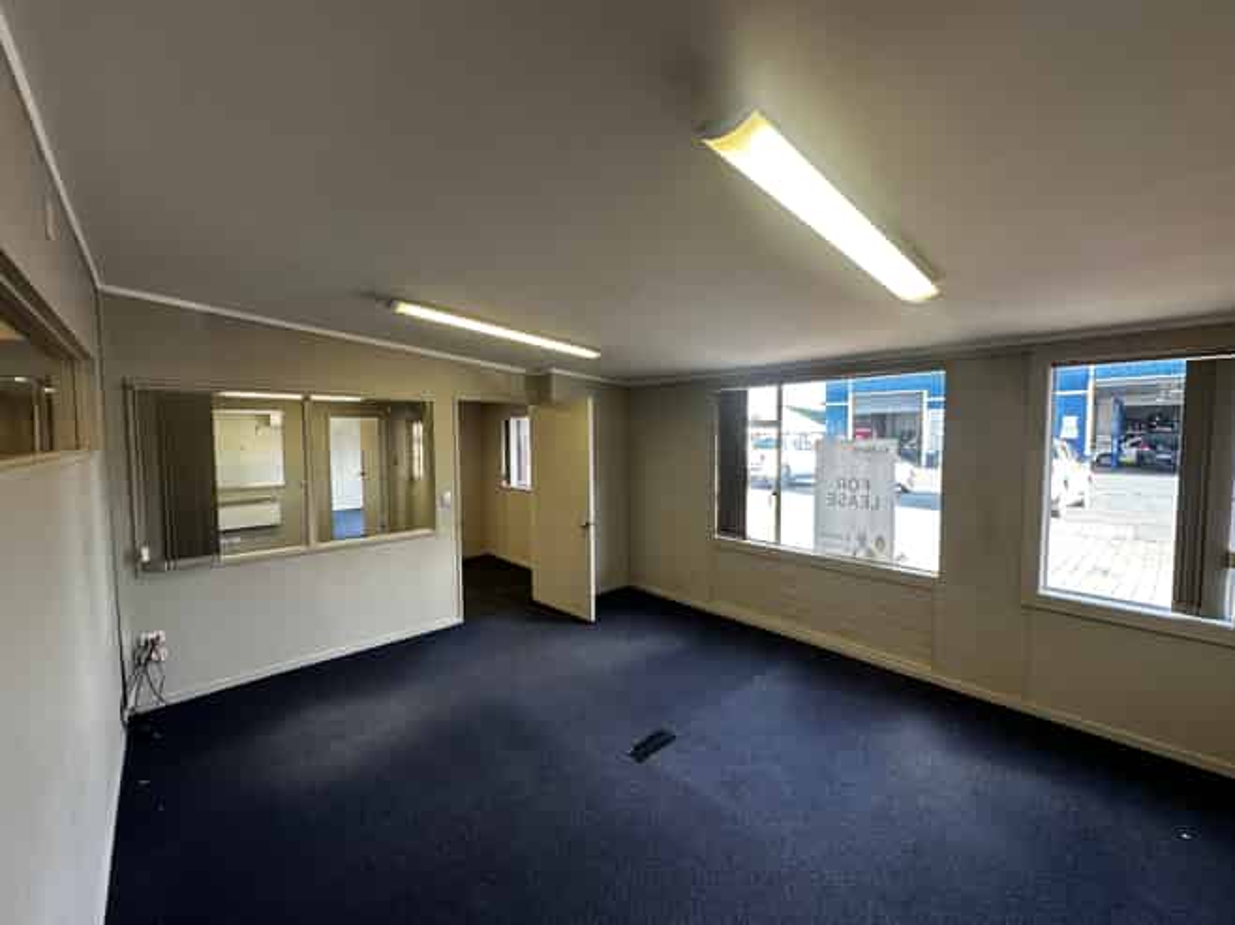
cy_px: 462
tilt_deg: -3.7
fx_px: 499
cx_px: 618
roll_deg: +0.6
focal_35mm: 14
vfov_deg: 85.6
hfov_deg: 102.1
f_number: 2.2
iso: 80
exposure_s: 1/100
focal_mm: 2.22
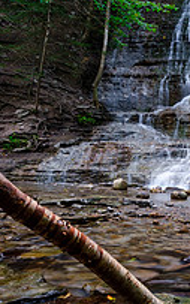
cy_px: 184
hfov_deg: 29.3
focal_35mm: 43
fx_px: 356
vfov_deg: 45.9
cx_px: 150
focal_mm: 12.6
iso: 160
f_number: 8
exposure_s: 3
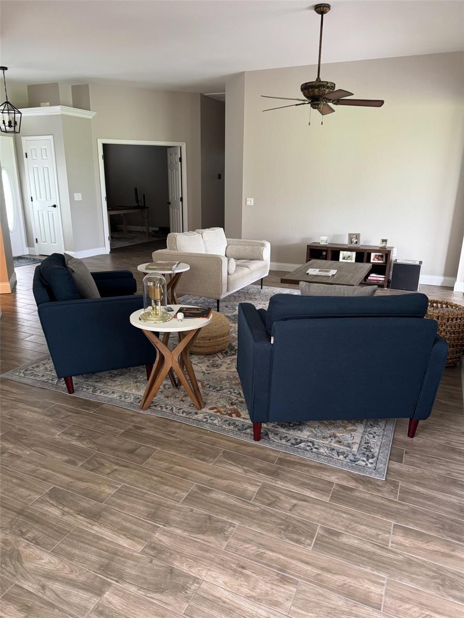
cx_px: 232
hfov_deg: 56.8
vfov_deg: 71.6
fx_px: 429
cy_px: 309
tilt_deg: -16.1
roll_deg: -0.8
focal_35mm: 24
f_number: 1.78
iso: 250
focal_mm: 6.76
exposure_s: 1/60
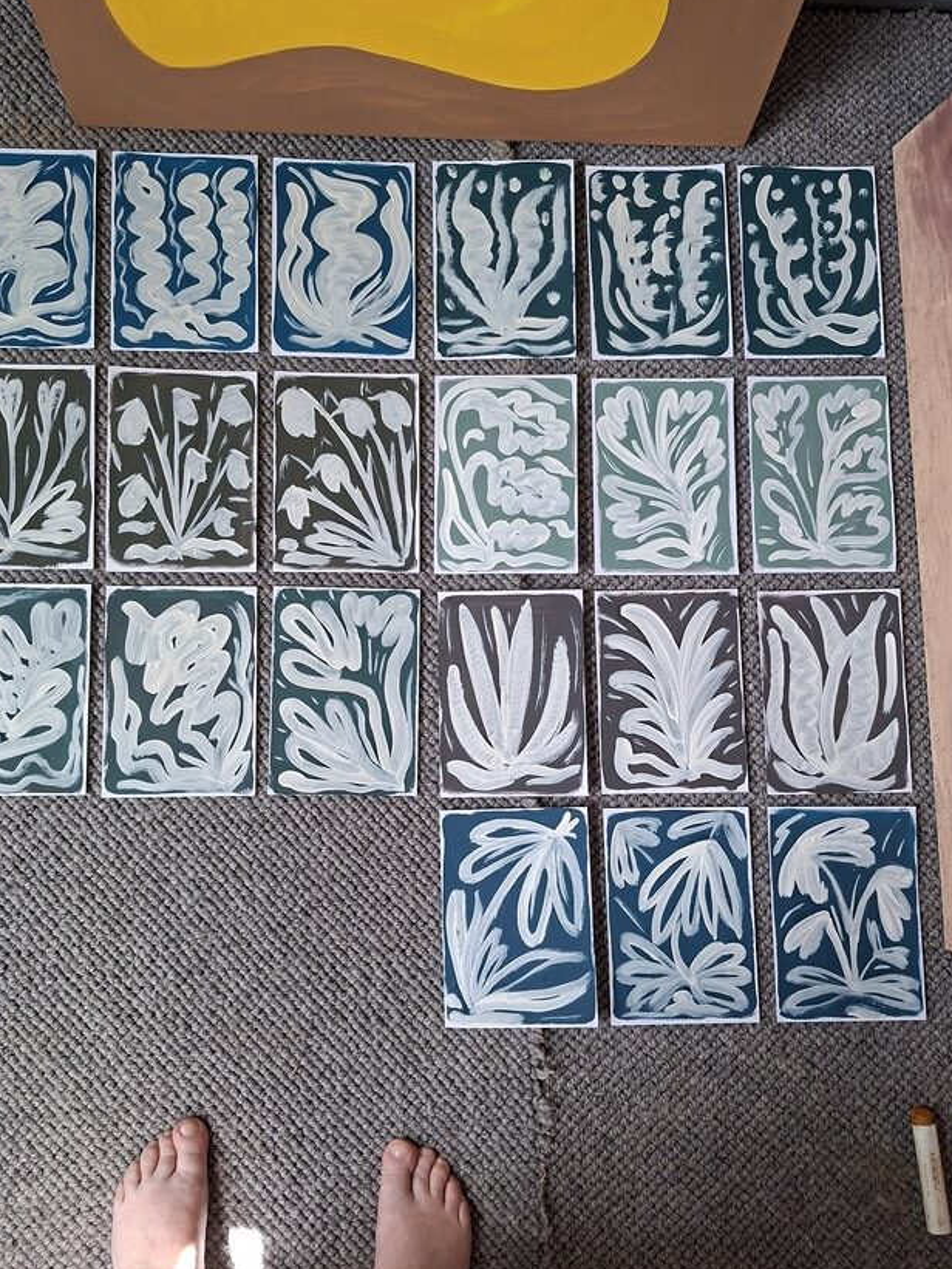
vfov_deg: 63.4
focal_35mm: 28
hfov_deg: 49.8
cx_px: 468
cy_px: 665
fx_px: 1026
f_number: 1.8
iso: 250
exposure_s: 1/100
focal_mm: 5.54
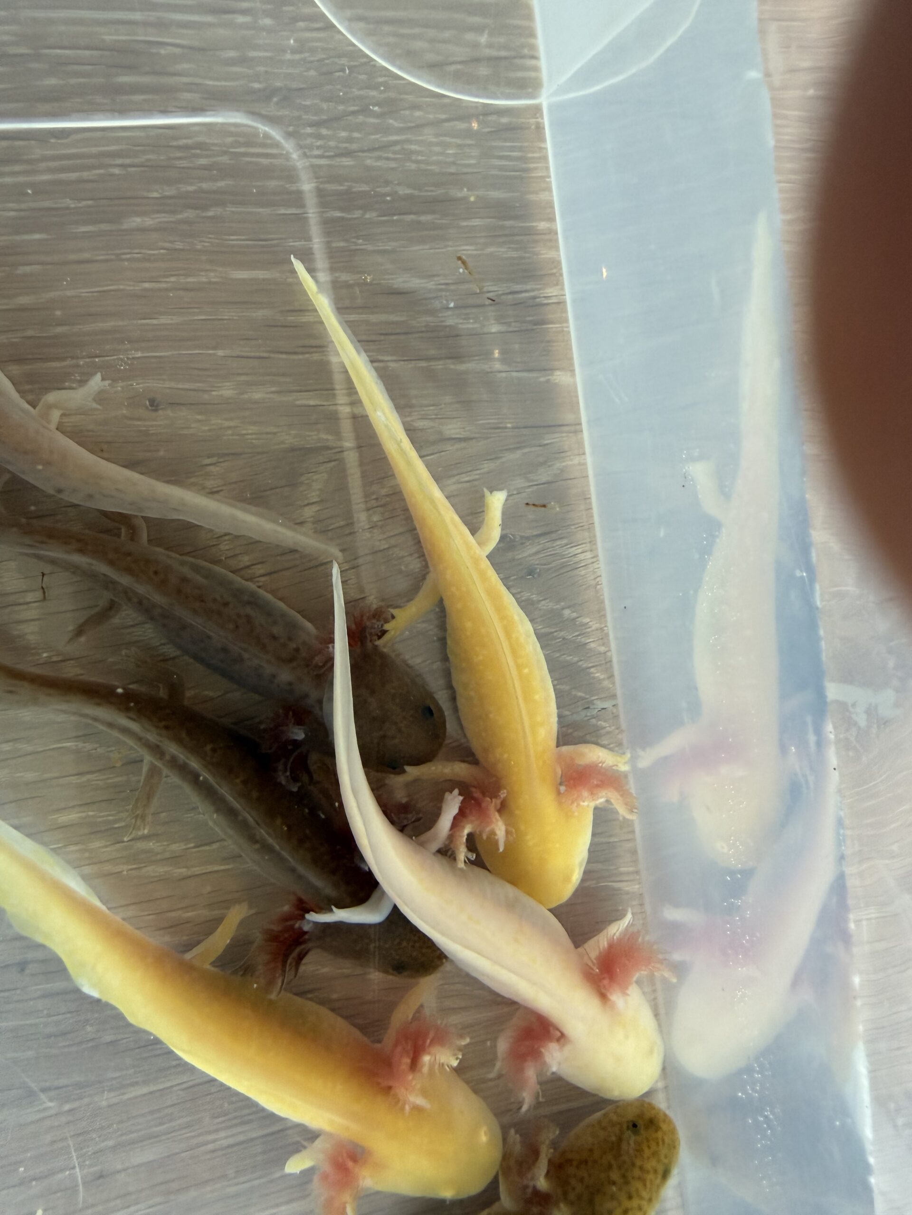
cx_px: 456
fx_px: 843
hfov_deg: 56.8
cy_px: 608
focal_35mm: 24
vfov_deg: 71.6
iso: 200
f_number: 2.2
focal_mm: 2.22
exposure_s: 1/50
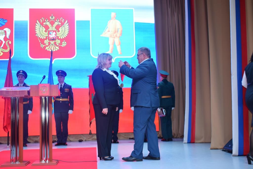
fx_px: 316
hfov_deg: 43.6
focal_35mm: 45
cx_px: 126
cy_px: 84
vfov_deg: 29.9
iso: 800
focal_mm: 30
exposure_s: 1/125
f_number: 5.6
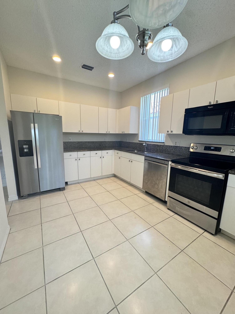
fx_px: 127
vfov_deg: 102.1
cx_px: 118
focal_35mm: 14
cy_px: 157
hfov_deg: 85.7
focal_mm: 2.22
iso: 160
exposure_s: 1/120
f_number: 2.2
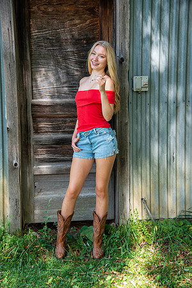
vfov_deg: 32.4
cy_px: 144
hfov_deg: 21.9
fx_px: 496
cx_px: 96
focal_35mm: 62
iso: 320
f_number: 5.6
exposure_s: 1/200
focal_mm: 62
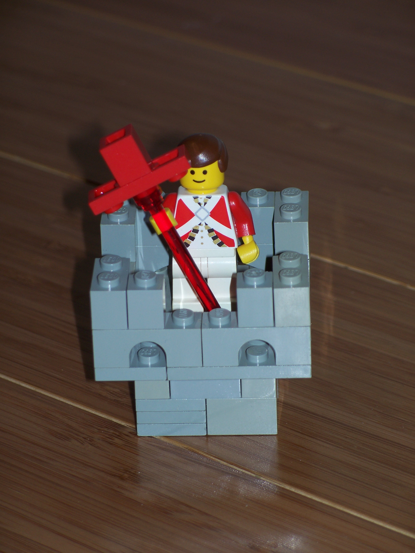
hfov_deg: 8.0
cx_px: 208
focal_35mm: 185
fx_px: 2957
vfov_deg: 10.7
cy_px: 276
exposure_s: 1/200
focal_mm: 38.8
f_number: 4.4
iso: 80
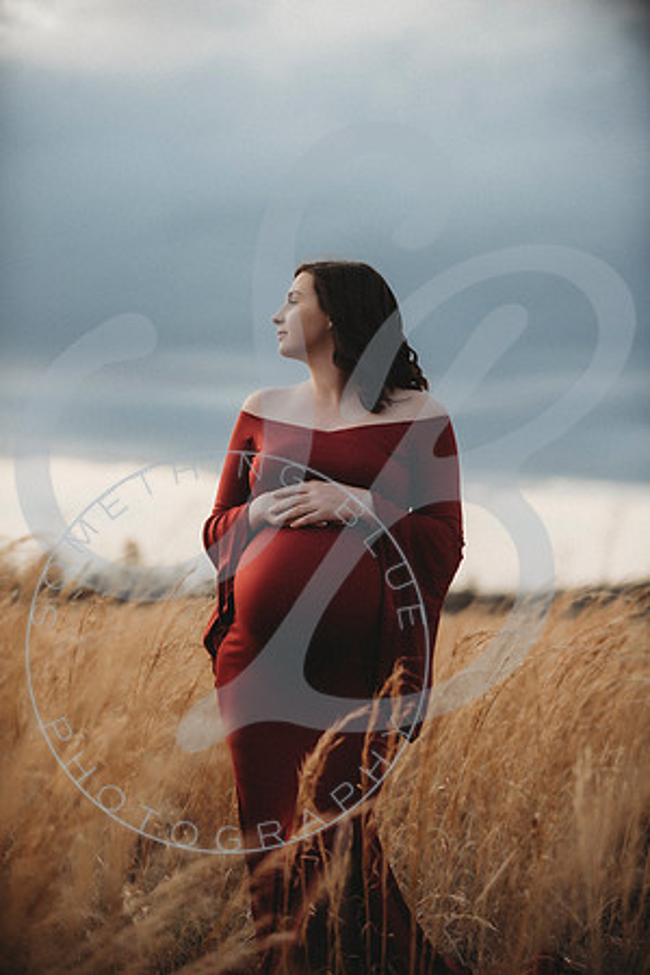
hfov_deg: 15.2
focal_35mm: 90
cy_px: 488
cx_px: 325
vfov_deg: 22.6
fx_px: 2437
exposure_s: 1/500
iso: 100
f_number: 2.8
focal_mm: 90
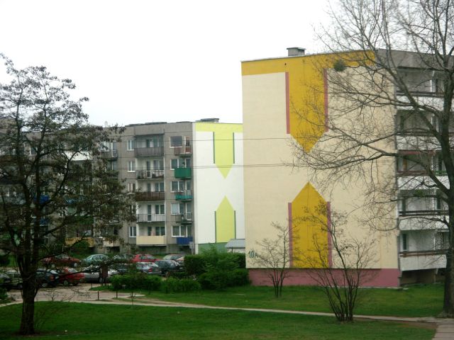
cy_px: 170
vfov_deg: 11.1
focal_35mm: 133
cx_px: 227
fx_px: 1744
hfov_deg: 14.8
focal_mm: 33.99
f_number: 3.2
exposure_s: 1/100
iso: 100
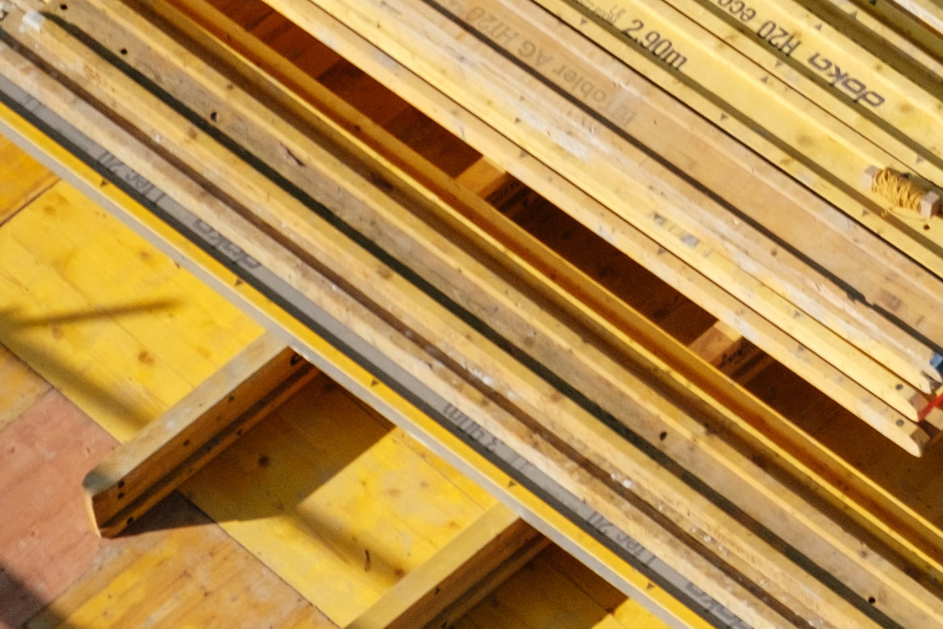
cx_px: 1989
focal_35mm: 656
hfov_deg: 3.1
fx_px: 17184
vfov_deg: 2.1
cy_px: -435
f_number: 4
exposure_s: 1/4000
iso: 200
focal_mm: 102.2
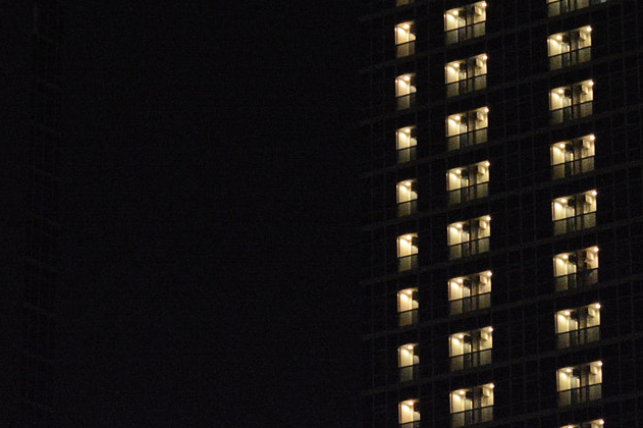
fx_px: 3736
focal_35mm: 209
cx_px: 174
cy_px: -54
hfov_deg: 9.8
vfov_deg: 6.5
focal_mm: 55
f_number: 5.6
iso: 6400
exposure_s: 1/60
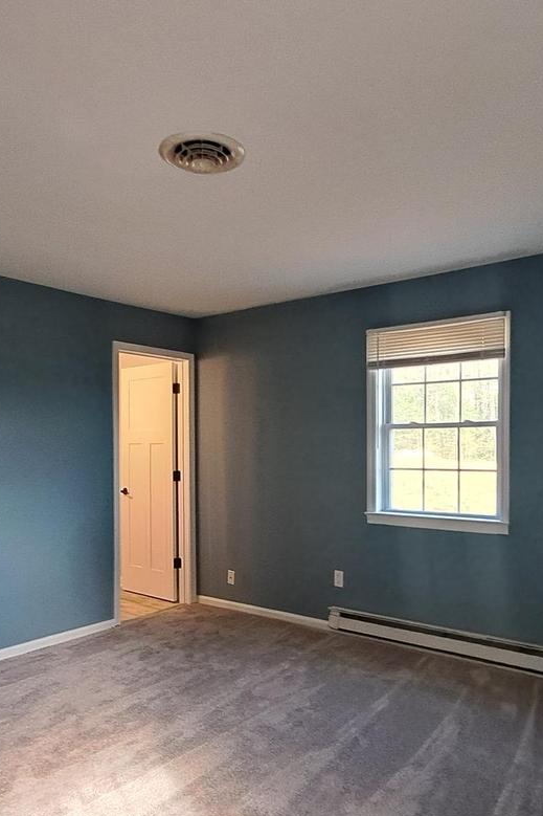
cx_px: 269
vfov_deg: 71.2
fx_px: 566
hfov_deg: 51.3
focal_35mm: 25
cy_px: 465
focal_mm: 1.74
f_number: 2.2
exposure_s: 1/40
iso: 80
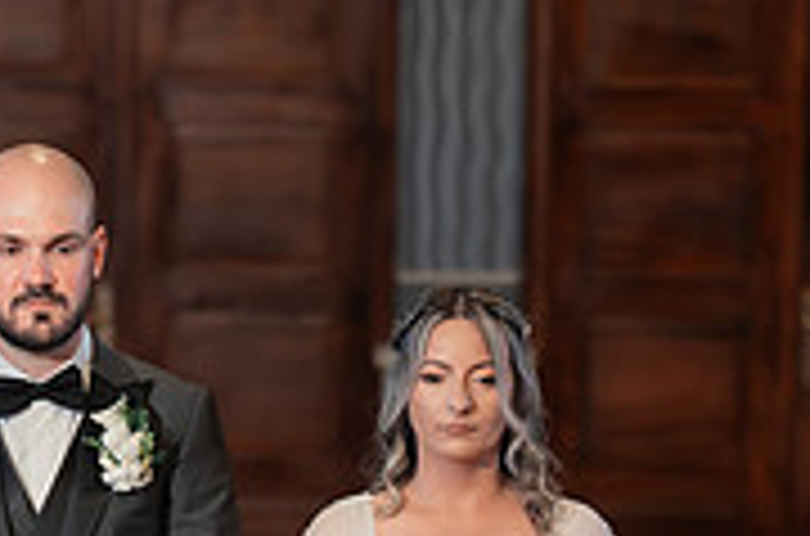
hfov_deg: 7.1
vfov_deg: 4.7
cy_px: 833
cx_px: 264
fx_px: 6508
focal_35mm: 290
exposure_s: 1/200
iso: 1600
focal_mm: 85
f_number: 1.8
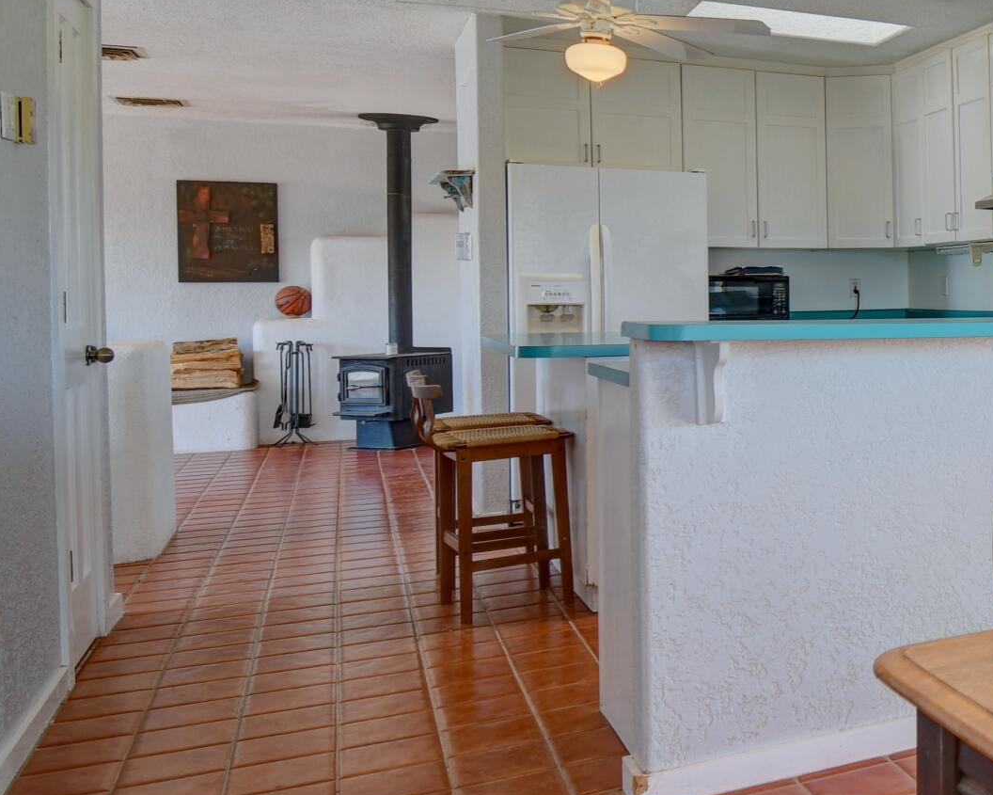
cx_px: 1212
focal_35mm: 40
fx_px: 1176
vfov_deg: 37.2
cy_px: 315
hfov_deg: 35.3
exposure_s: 1/80
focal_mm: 10
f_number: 4.5
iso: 100
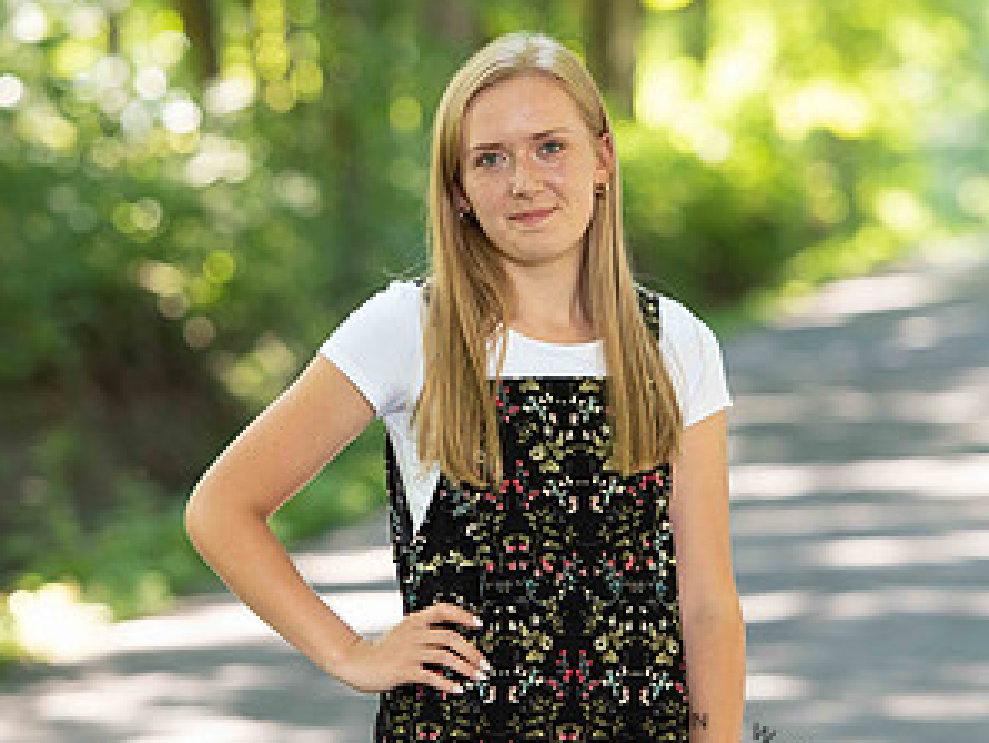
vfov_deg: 7.3
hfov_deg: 9.7
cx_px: 493
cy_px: 357
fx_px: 5831
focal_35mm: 204
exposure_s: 1/200
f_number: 3.5
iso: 640
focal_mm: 140
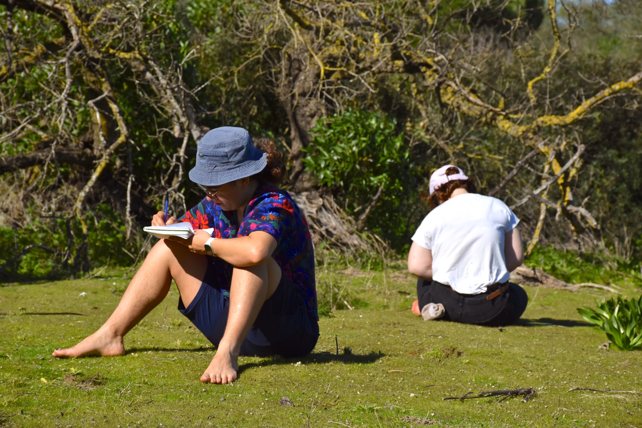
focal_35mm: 128
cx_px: 321
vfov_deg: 10.8
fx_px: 2274
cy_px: 214
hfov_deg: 16.1
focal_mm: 85
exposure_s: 1/2000
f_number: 8
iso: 360
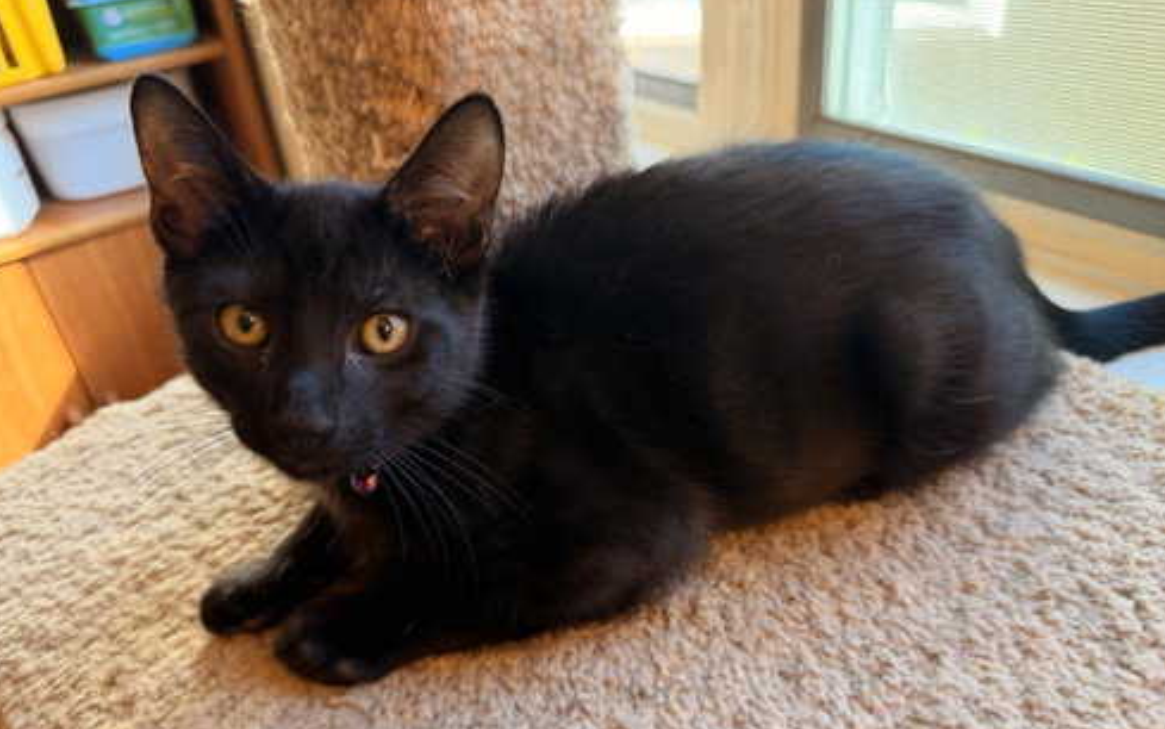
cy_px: 418
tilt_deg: -33.9
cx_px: 579
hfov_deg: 70.4
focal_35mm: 26
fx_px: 826
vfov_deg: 47.5
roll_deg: +7.0
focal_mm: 6.76
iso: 160
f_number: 1.78
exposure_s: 1/60
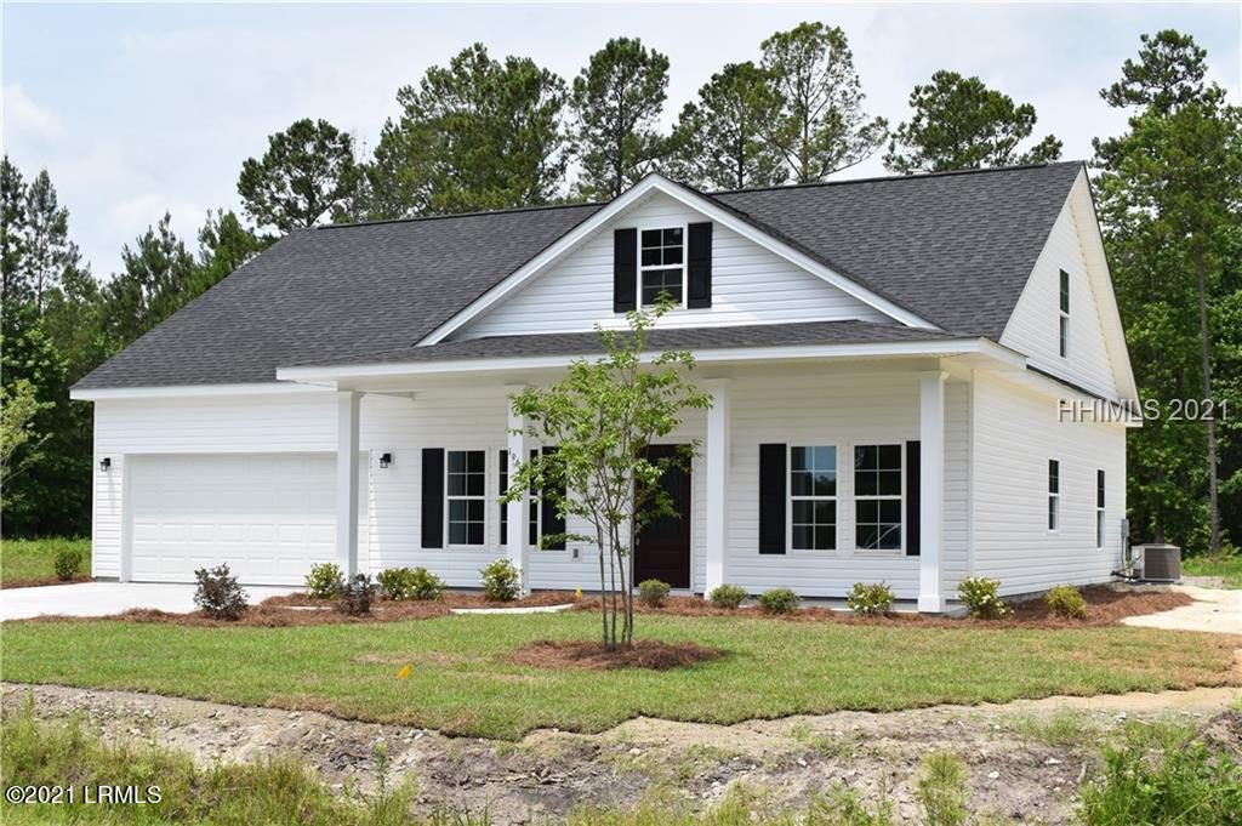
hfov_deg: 45.0
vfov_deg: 30.8
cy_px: 413
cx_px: 621
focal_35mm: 44
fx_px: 1500
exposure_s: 1/400
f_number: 10
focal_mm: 29
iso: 200
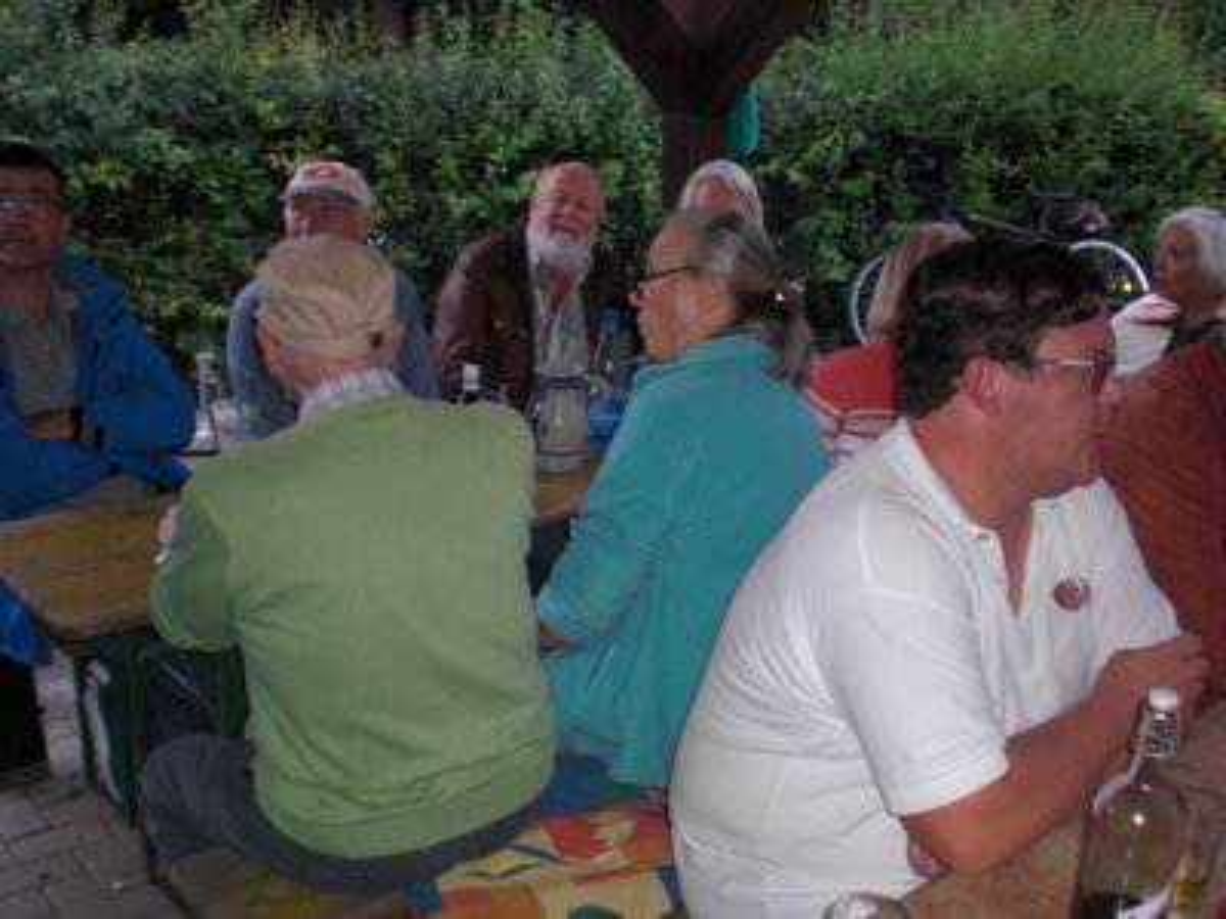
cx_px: 613
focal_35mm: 38
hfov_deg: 49.0
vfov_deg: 37.7
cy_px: 460
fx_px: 1346
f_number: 3.1
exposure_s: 1/60
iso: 200
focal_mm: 6.3
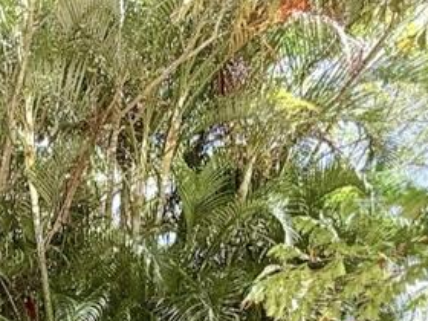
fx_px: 791
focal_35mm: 64
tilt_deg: -1.2
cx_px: -124
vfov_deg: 18.9
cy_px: 537
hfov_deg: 26.0
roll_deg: +1.6
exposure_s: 1/531
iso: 40
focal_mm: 2.22
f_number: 2.2
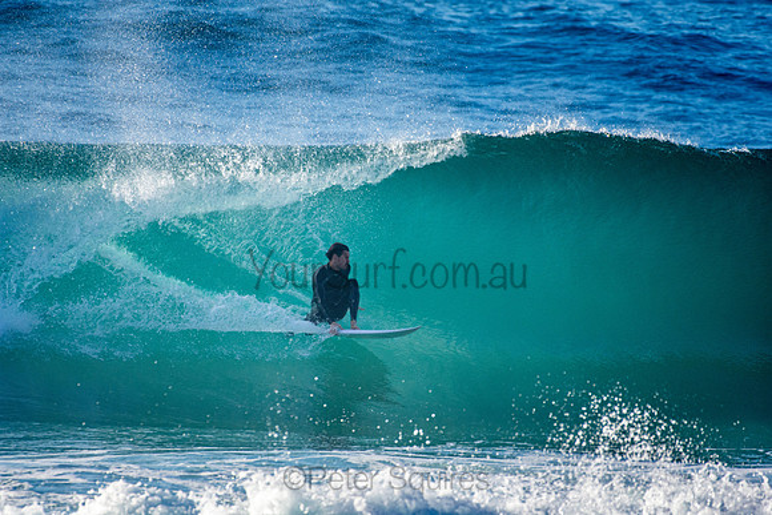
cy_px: 258
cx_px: 386
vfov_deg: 1.8
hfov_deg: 2.7
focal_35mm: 750
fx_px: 16086
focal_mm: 500
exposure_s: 1/2000
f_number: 5.6
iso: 560
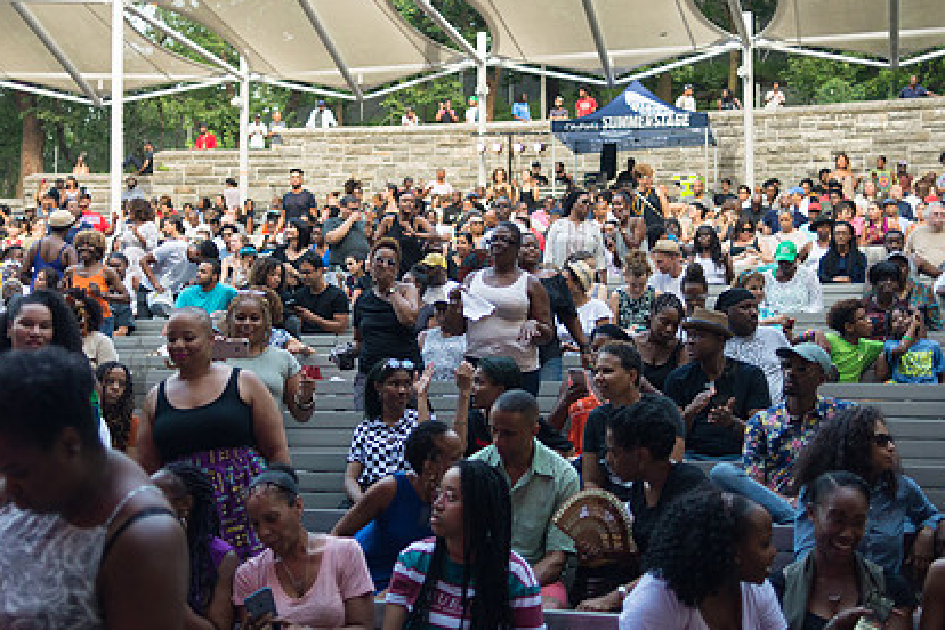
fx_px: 1286
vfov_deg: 27.5
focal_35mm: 49
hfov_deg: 40.3
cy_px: 266
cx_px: 431
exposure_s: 1/1250
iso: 1250
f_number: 2
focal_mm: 35
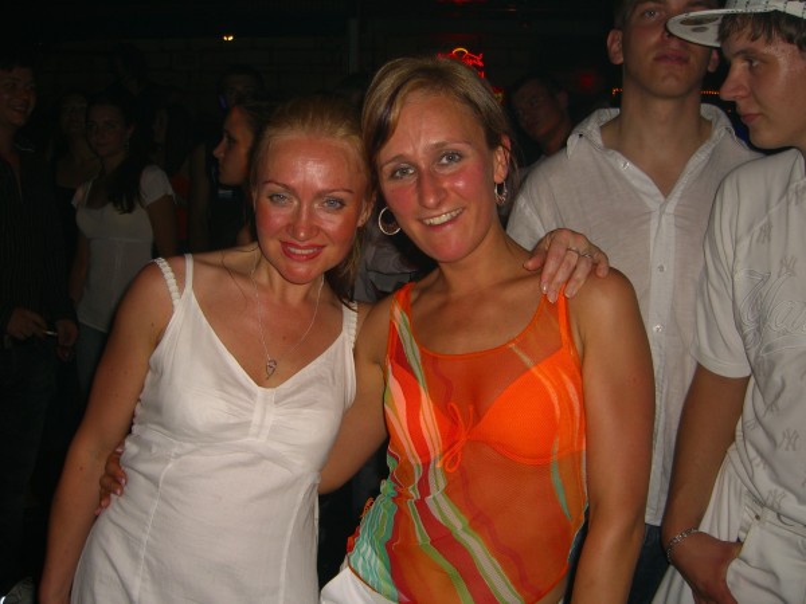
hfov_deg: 49.0
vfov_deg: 37.7
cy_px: 302
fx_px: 885
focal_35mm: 38
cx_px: 403
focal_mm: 7.9
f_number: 2.8
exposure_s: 1/60
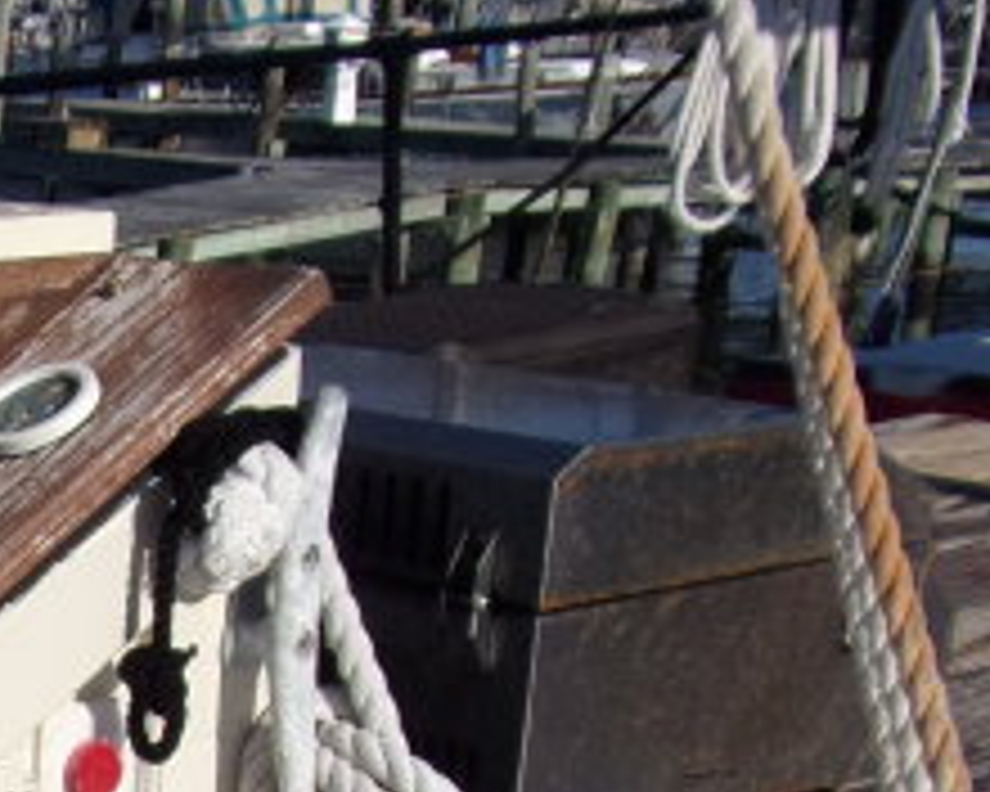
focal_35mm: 85
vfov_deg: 17.3
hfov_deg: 20.1
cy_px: 918
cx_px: -396
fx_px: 2491
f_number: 10.8
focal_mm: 4.3
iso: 80
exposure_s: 1/240
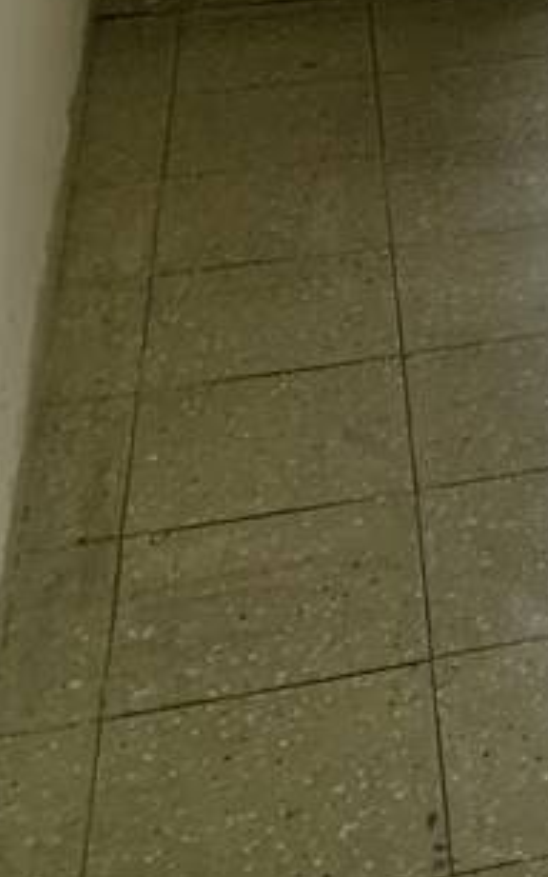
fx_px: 2317
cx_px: 993
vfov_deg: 18.2
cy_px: -557
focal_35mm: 97
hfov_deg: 12.3
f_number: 1.8
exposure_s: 1/120
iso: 100
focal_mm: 4.25
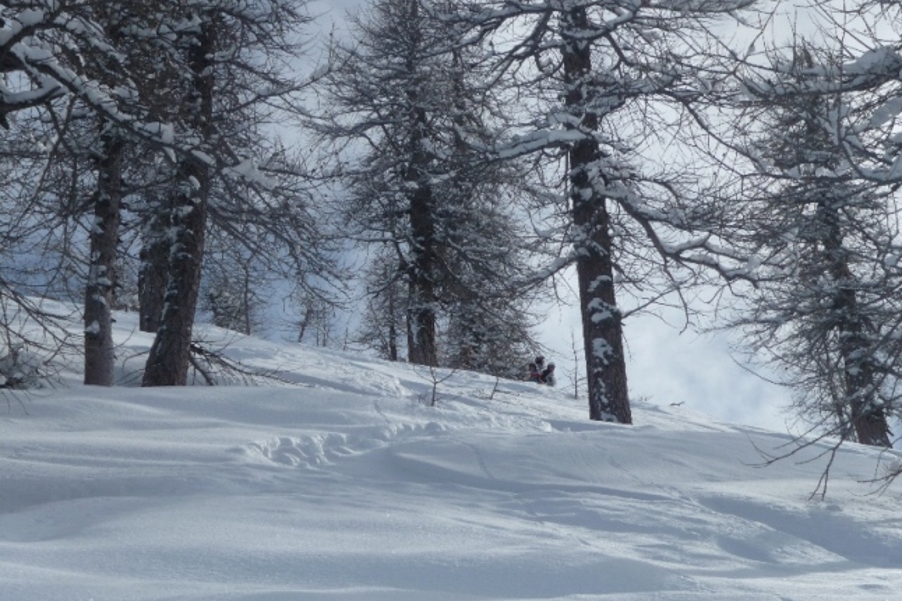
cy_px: 270
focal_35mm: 101
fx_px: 2529
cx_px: 454
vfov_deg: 13.5
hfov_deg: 20.2
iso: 100
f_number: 11
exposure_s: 1/250
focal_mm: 16.3
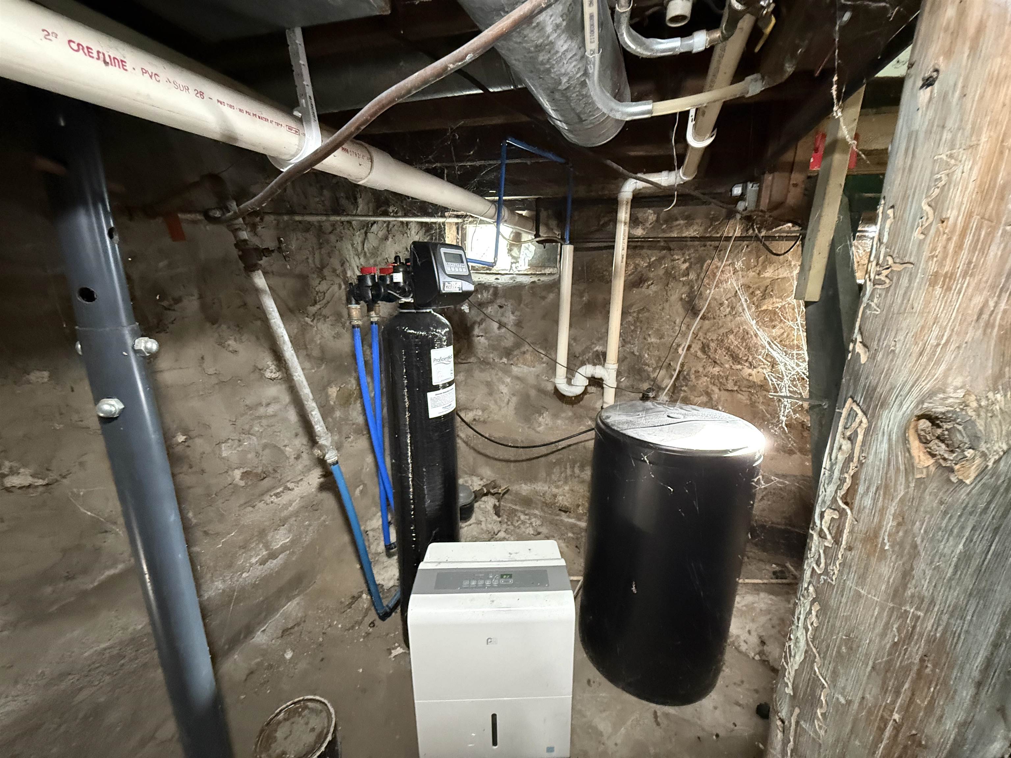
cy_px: 379
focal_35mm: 14
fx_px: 409
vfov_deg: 85.7
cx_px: 506
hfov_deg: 102.1
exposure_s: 1/40
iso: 1250
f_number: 2.2
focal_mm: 2.22
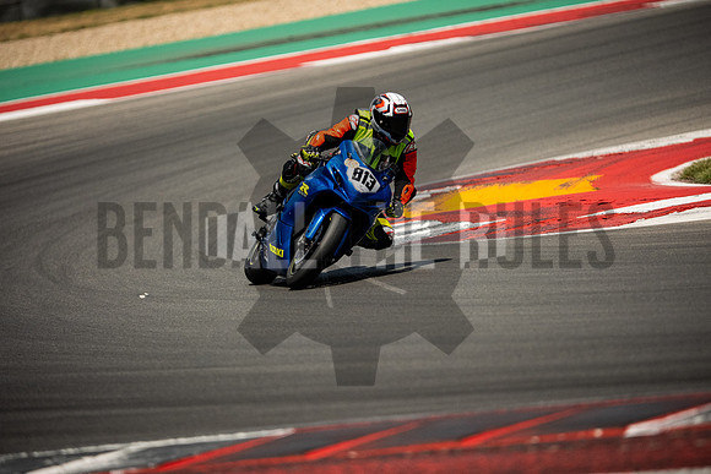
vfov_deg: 4.6
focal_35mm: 300
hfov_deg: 6.9
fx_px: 5926
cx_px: 356
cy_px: 237
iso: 1250
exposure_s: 1/2000
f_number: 2
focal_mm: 200
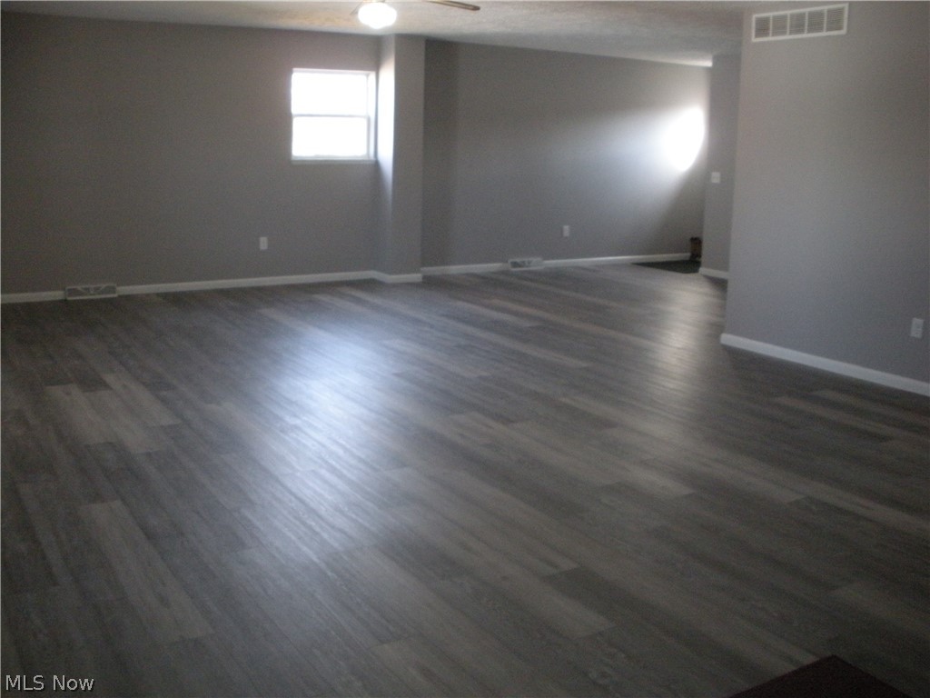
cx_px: 465
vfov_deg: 39.7
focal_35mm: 36
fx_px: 967
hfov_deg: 51.4
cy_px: 349
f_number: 3.5
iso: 400
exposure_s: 1/30
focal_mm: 6.3
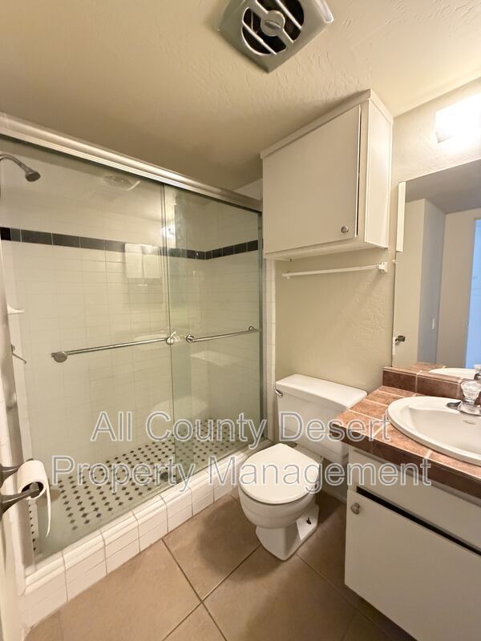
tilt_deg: -4.6
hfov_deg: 85.7
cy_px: 320
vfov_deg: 102.1
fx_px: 259
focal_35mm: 14
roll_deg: +0.9
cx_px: 240
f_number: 2.2
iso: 1000
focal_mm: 2.22
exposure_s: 1/40
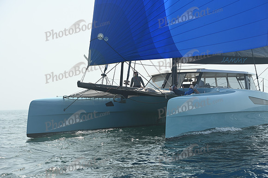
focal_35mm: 70
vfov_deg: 19.5
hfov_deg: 28.8
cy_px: 89
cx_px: 134
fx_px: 521
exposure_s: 1/1250
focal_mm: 70
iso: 320
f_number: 8
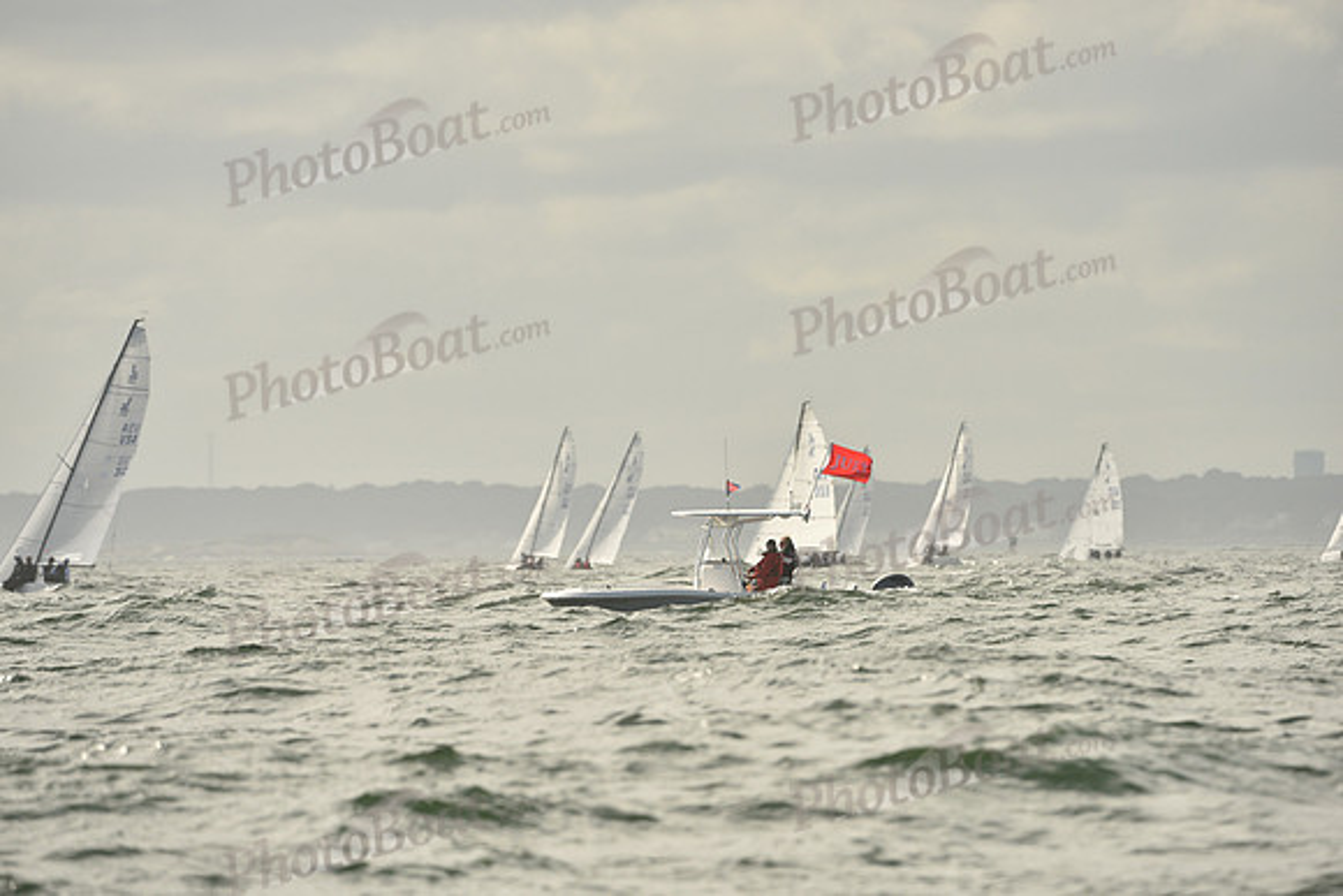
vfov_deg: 3.4
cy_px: 448
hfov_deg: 5.2
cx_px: 672
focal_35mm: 400
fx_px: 14925
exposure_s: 1/1600
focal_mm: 400
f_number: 7.1
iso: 320
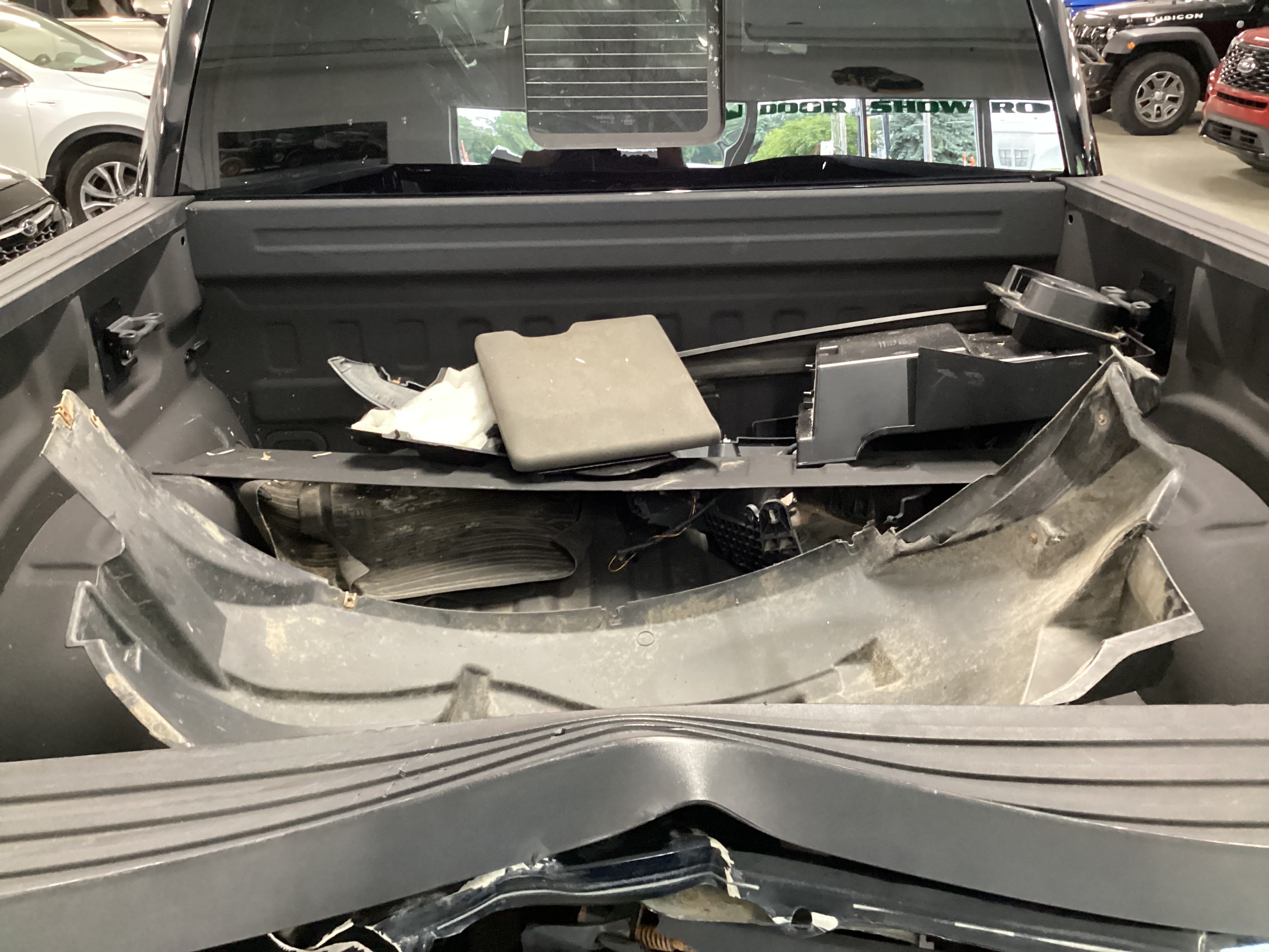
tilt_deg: -25.8
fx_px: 1136
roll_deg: +2.6
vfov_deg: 45.4
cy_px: 476
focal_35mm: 31
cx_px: 634
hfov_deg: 58.4
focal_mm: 3.3
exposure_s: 1/30
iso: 500
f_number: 2.4
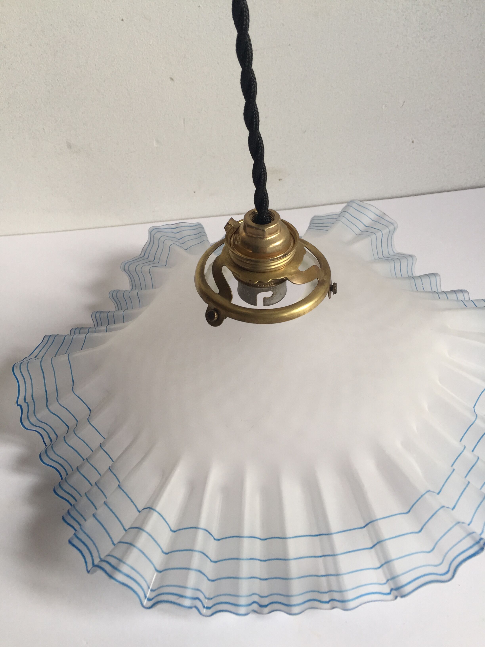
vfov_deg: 61.7
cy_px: 324
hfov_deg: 48.2
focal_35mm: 29
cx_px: 242
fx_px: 542
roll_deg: +11.1
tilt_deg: -44.9
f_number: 2.2
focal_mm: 4.15
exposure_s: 1/100
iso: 40
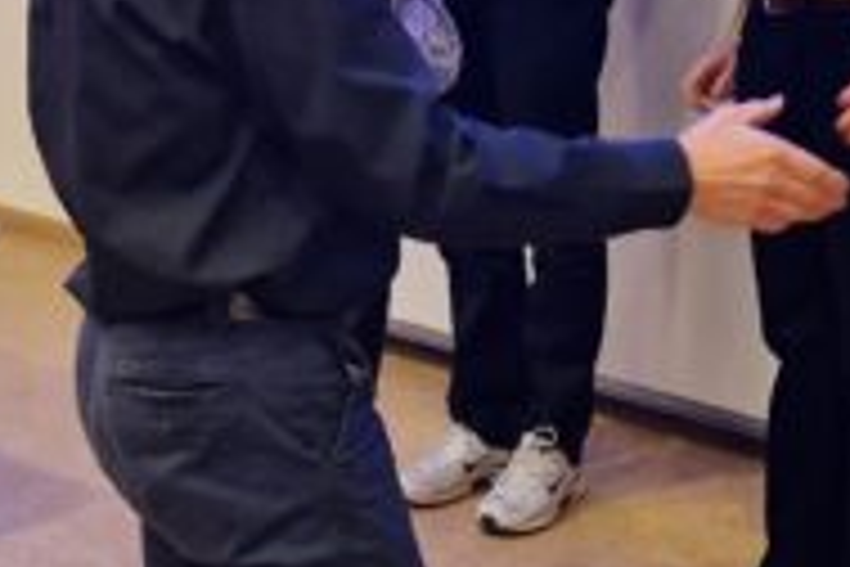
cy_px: 180
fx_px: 2290
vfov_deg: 14.1
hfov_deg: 21.0
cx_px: 517
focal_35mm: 97
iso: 320
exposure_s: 1/100
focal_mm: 5.4
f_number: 1.8
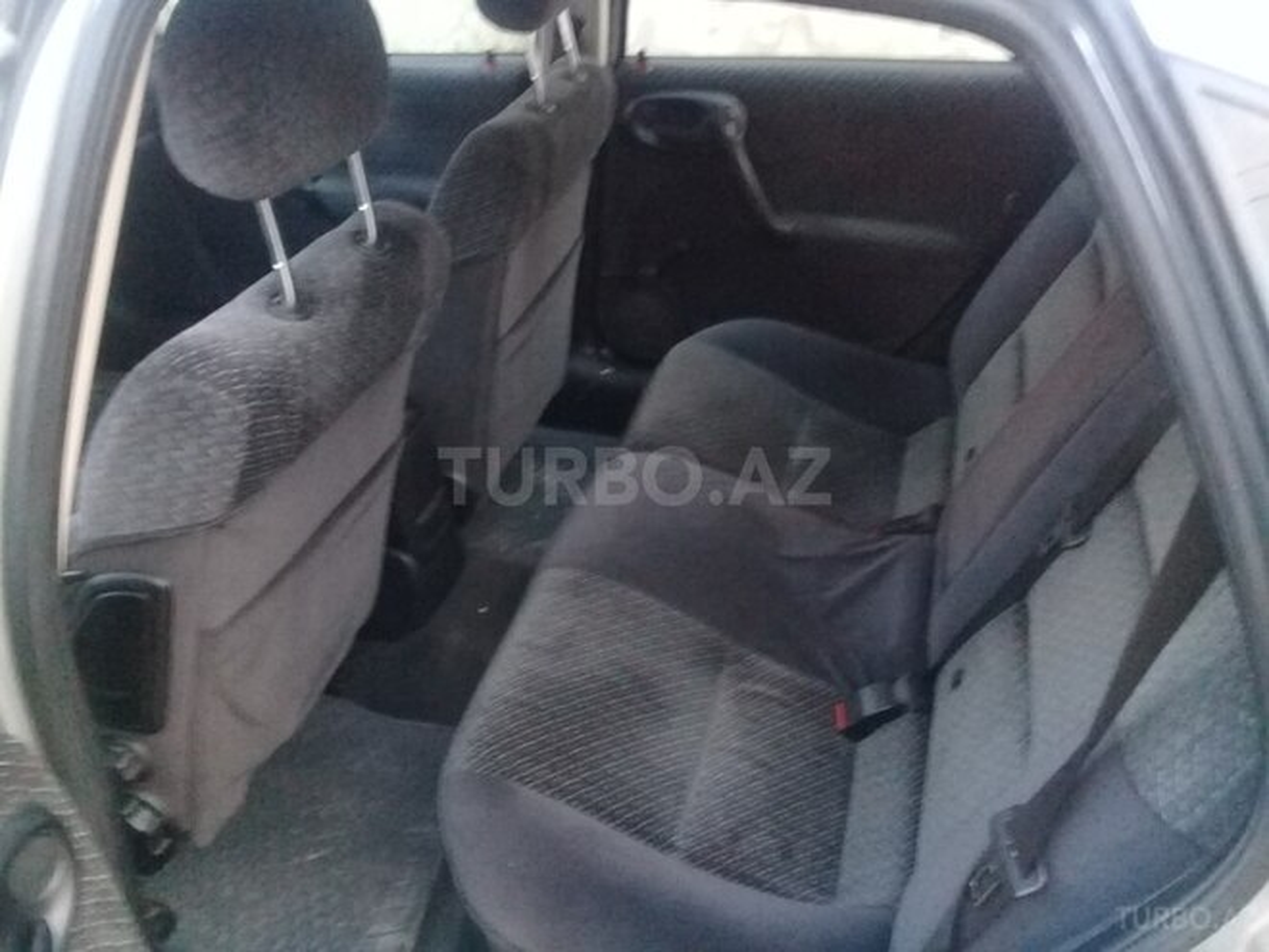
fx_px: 1136
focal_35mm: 31
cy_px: 476
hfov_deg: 58.4
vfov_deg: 45.4
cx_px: 634
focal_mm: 3.3
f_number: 2.2
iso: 500
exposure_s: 1/17
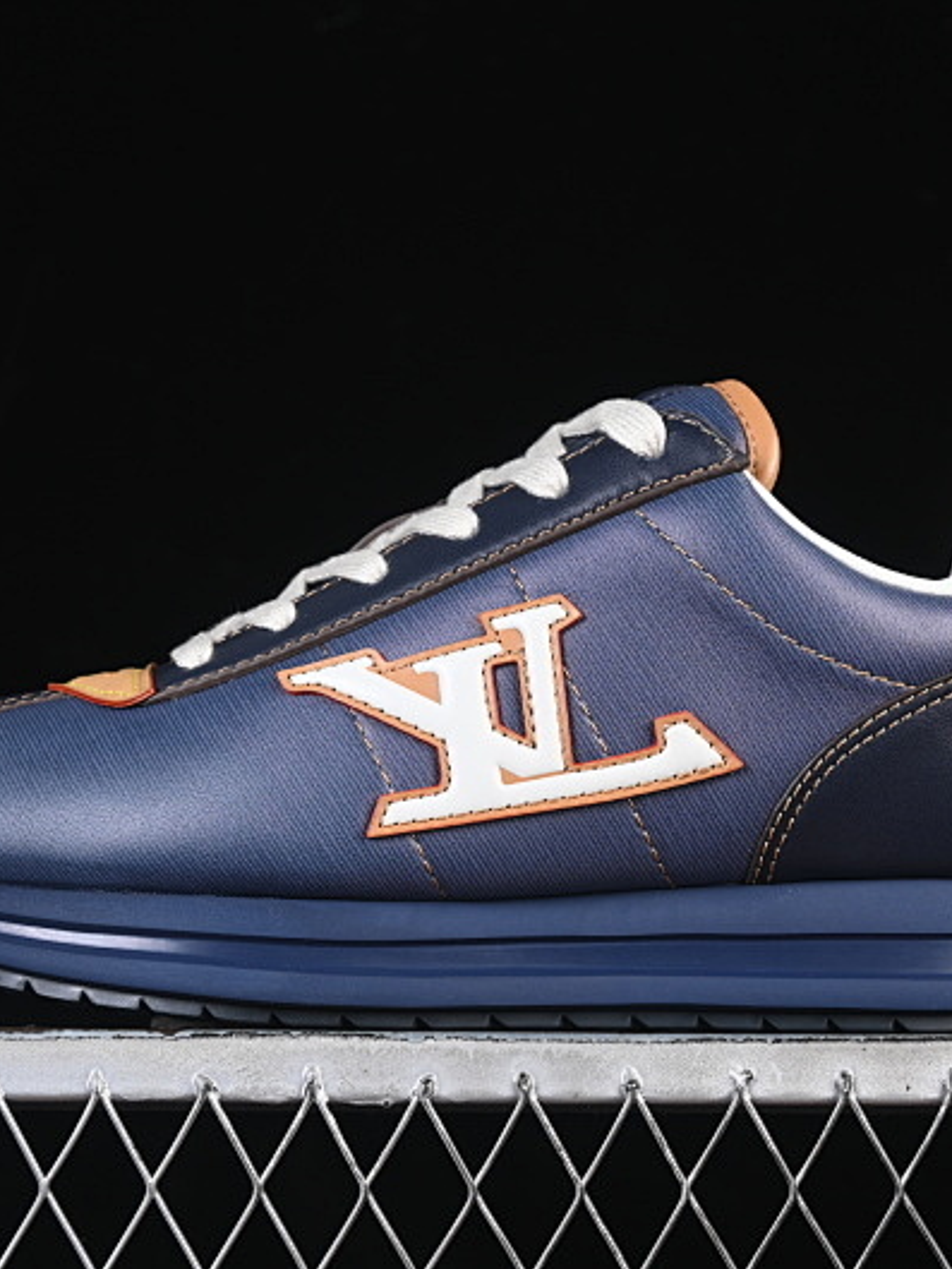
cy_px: 637
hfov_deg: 13.6
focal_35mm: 109
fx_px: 3995
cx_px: 477
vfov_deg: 18.0
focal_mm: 50
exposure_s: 1/60
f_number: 6.3
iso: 160
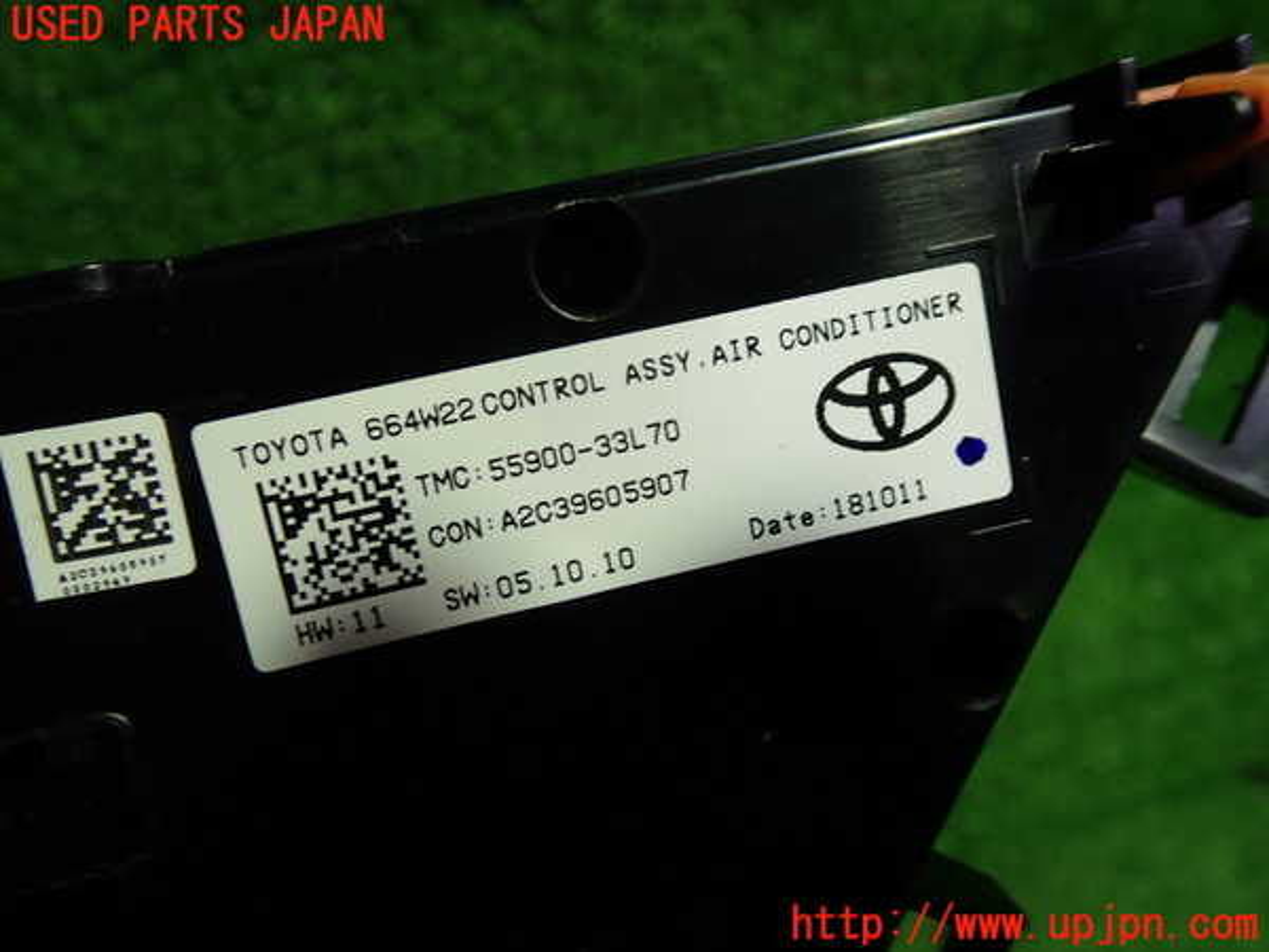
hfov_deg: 60.0
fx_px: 1100
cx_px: 634
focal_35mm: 30
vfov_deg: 46.8
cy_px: 476
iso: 160
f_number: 2.3
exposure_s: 1/60
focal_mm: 5.4
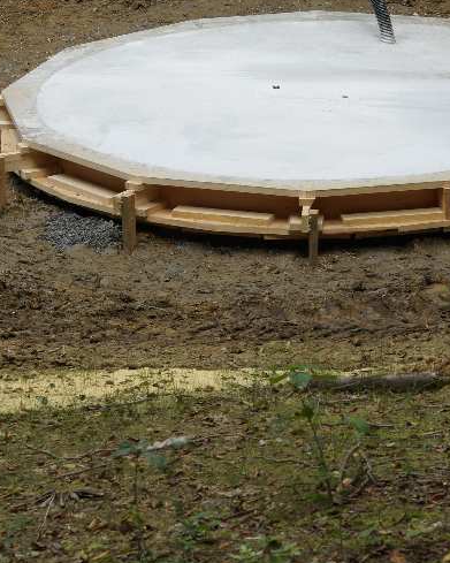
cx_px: 304
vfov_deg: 8.0
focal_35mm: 242
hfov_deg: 6.4
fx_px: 4030
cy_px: 107
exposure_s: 1/125
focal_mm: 70
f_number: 8
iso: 200
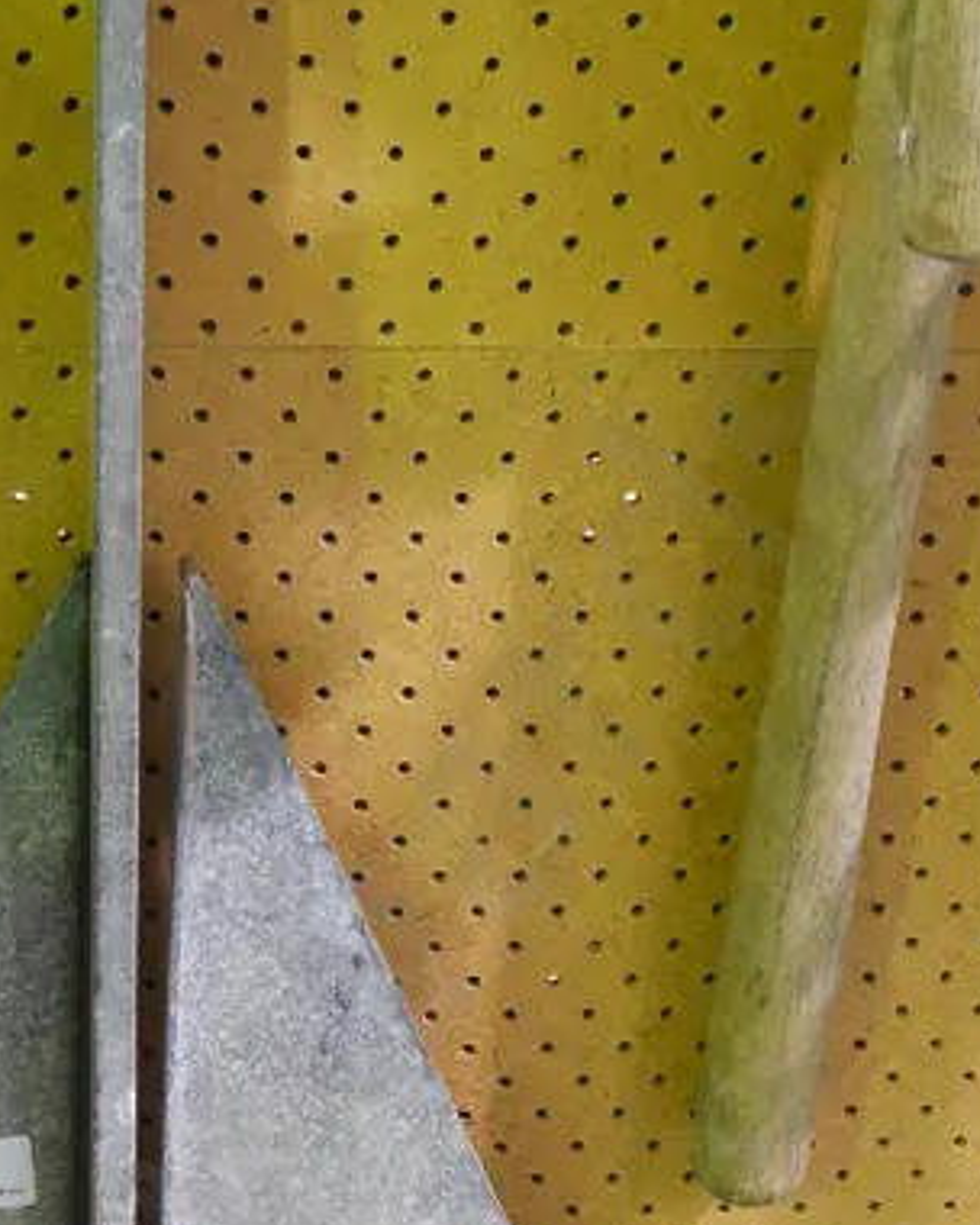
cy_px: 938
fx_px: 3626
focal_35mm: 100
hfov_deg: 15.4
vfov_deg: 19.0
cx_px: 405
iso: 3200
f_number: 4.3
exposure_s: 1/25
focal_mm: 19
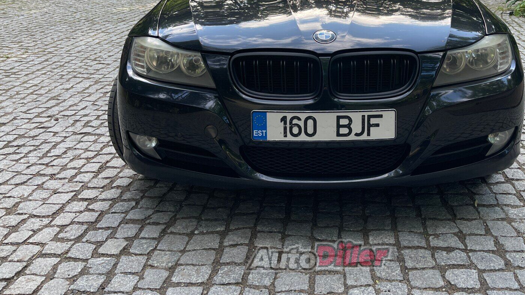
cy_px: 35
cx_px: 318
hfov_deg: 52.4
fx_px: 529
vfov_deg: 30.0
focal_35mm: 38
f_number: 1.6
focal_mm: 5.1
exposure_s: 1/514
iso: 50
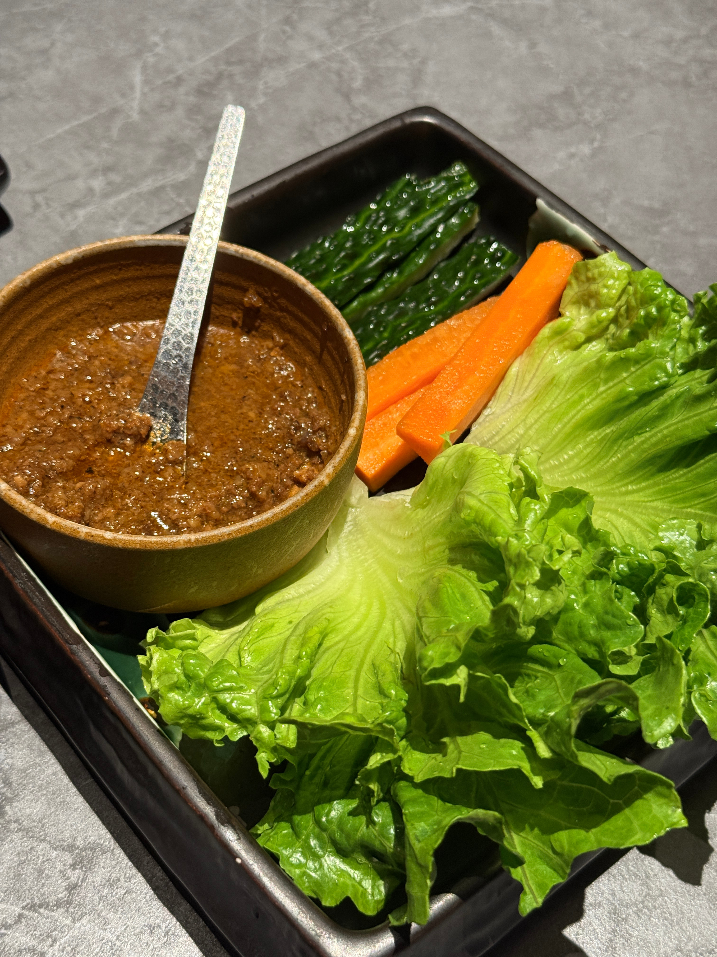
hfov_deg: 30.3
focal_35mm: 48
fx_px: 1326
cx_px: 358
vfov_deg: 39.7
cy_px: 478
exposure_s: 1/50
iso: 160
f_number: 1.78
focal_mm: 6.76
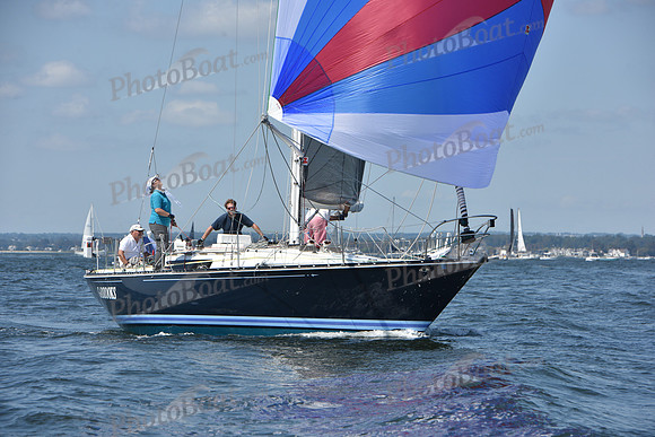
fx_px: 3003
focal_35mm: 165
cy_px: 218
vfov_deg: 8.3
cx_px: 328
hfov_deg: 12.4
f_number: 9
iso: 320
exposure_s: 1/1250
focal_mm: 165
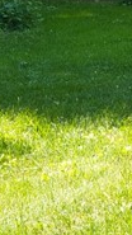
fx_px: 1108
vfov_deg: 11.4
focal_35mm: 178
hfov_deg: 6.7
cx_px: 190
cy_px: -156
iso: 100
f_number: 10
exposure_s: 1/25
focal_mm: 29
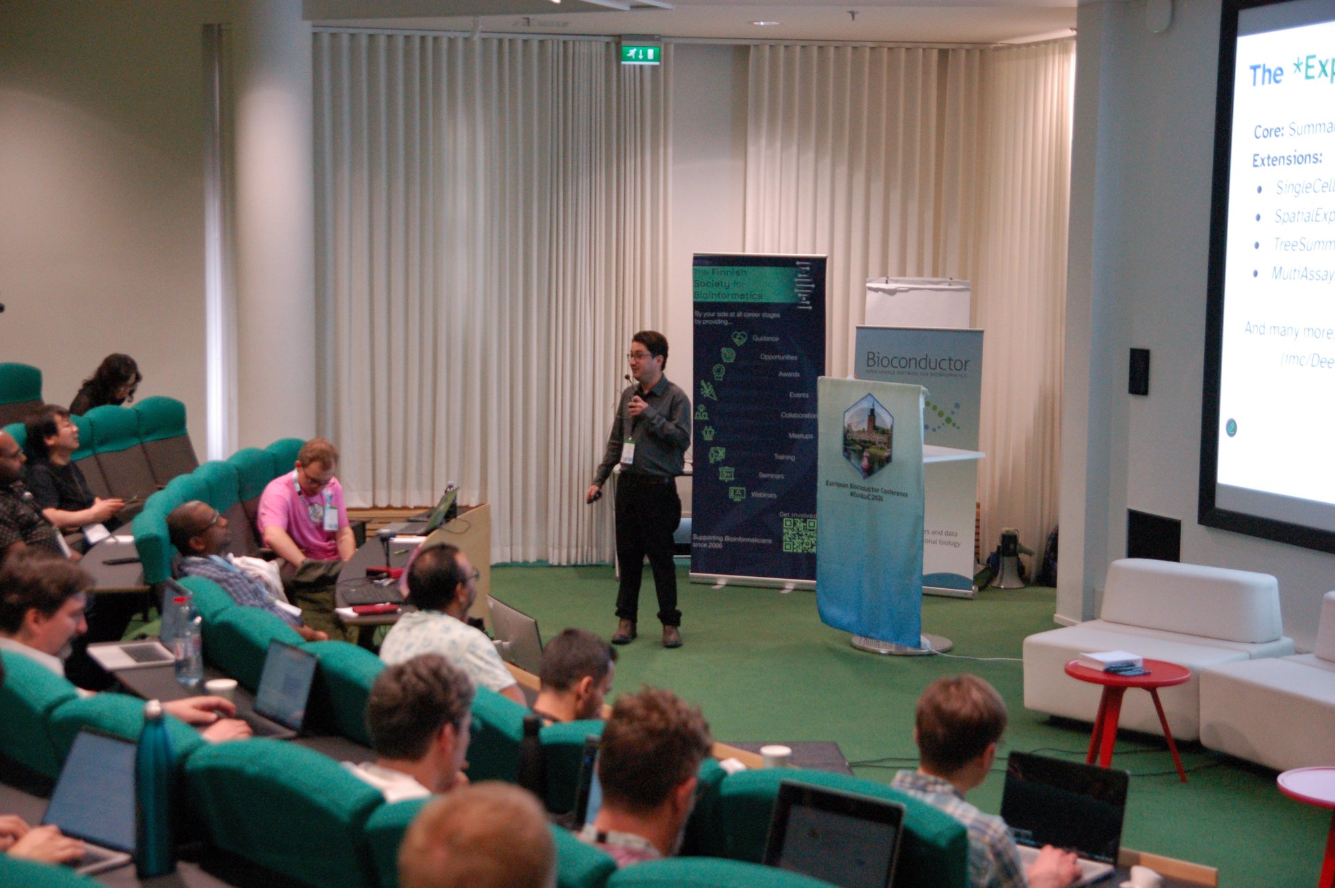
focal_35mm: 57
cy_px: 444
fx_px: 2112
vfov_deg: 23.7
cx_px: 668
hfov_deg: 35.1
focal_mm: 38
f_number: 4
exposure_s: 1/125
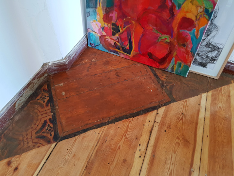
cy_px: 88
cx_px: 117
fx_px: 176
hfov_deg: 67.3
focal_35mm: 26
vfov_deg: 53.1
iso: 160
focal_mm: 4.2
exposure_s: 1/32
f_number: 1.7
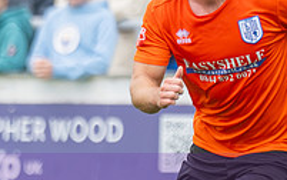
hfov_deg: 0.9
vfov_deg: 0.6
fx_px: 17418
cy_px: 27
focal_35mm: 2225
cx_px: -4
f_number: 2.8
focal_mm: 240
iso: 560
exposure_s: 1/1250
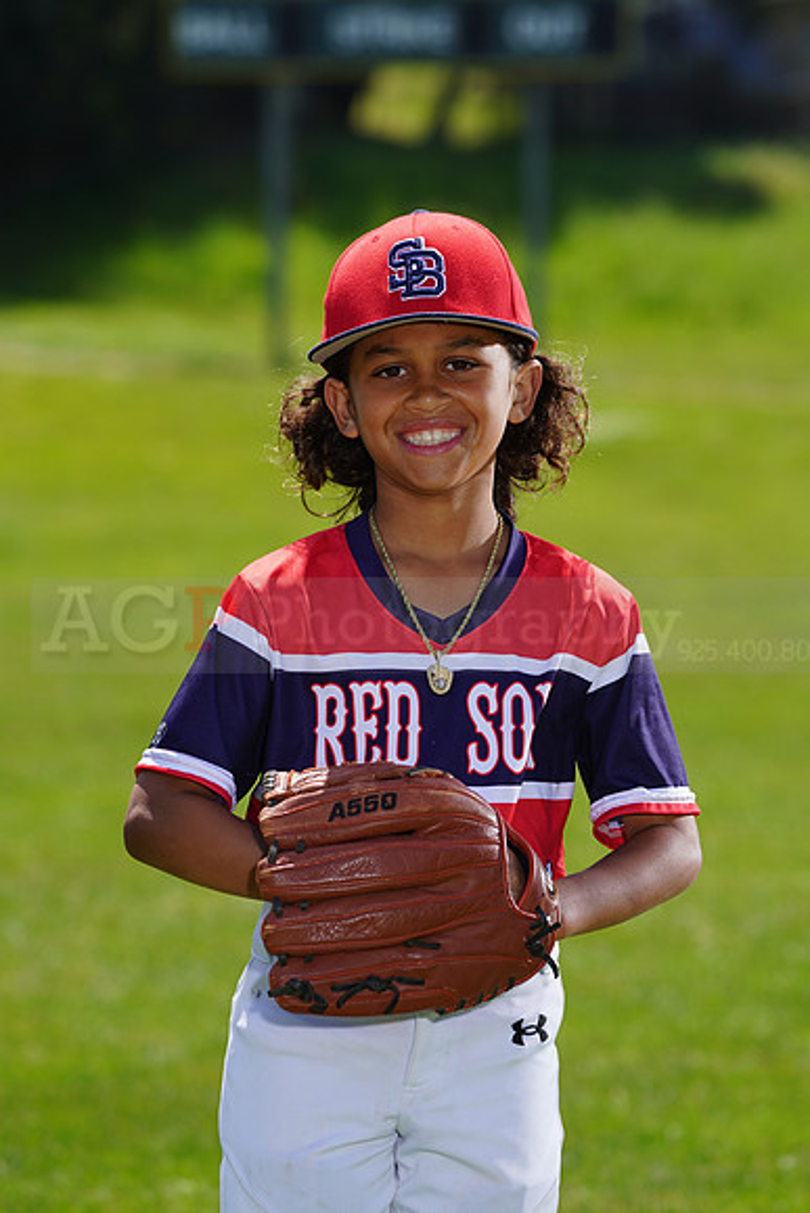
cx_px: 405
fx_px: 6948
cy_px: 606
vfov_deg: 10.0
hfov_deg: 6.7
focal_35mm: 206
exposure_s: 1/250
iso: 100
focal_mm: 206
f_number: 7.1
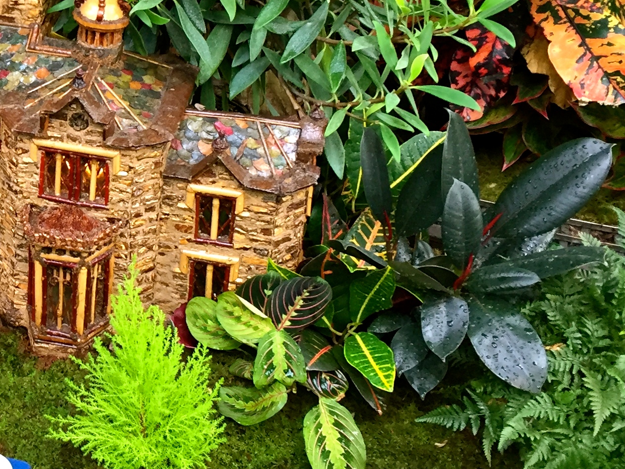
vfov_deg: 19.5
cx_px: -80
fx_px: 1354
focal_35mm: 75
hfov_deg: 24.1
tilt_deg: -28.1
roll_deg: +0.1
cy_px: 109
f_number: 2.2
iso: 50
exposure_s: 1/30
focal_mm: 4.15
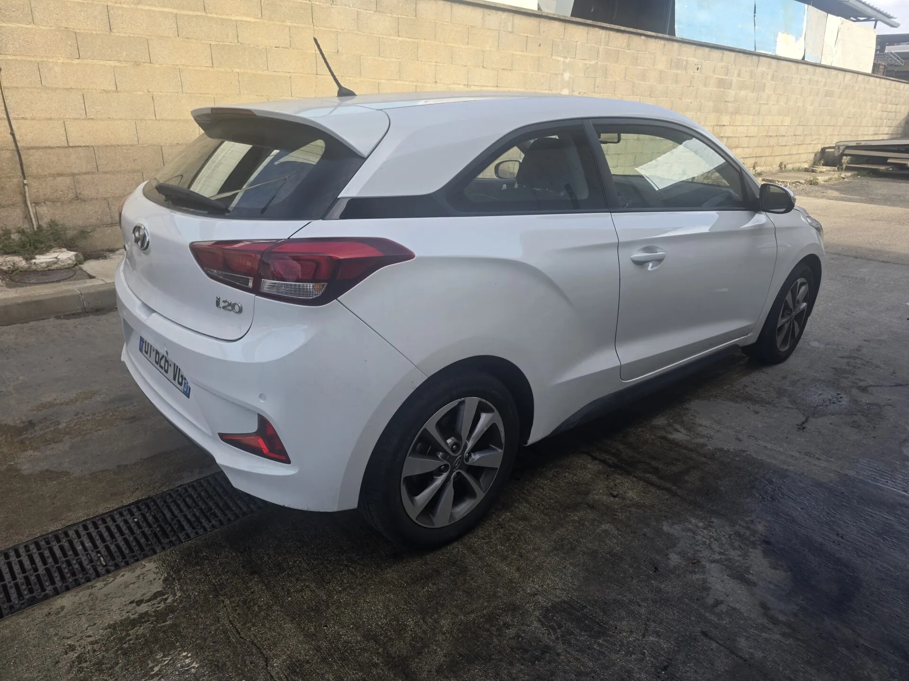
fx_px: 604
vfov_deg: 58.9
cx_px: 454
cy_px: 340
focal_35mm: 23
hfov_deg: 73.9
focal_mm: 6.3
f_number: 1.7
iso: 12
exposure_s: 1/205
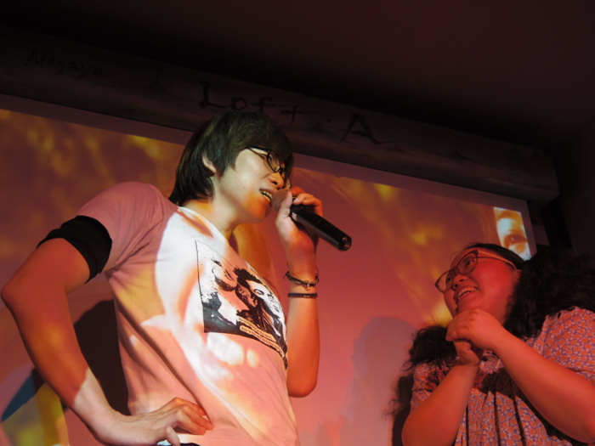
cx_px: 298
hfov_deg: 40.4
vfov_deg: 30.9
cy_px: 223
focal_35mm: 47
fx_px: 808
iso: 160
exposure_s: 1/60
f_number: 1.9
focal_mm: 8.5
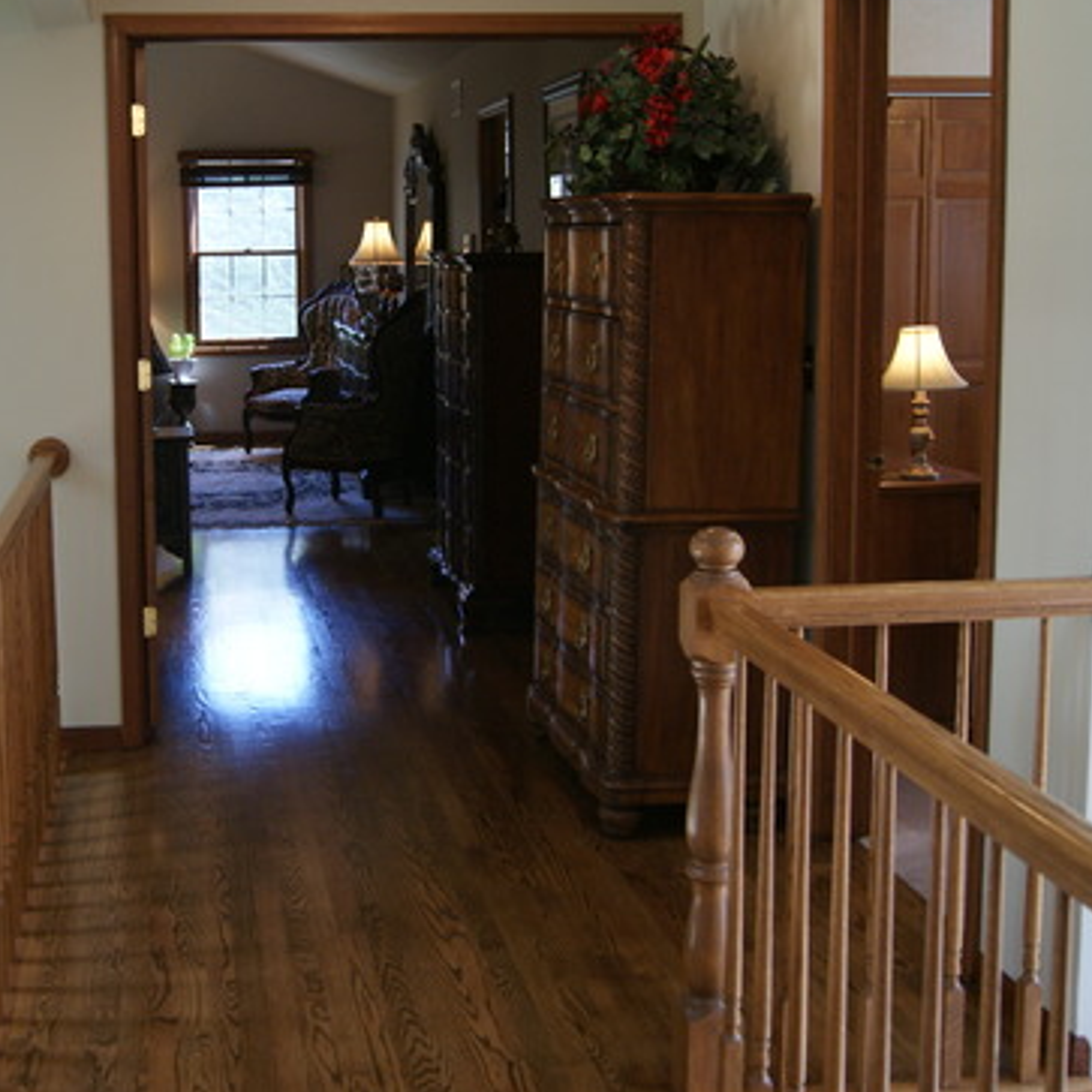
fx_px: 1606
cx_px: 331
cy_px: 451
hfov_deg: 37.0
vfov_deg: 37.4
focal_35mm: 45
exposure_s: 1/40
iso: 250
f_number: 4
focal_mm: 20
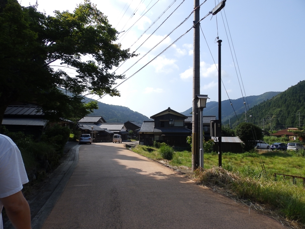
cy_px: 114
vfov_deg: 61.1
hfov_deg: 76.4
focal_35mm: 22
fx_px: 194
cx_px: 152
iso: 80
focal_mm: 4
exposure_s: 1/500
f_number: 4.5
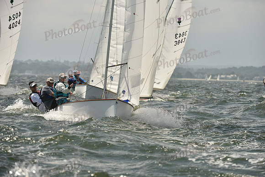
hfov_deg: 7.9
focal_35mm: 260
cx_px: 132
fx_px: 1914
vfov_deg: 5.3
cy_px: 88
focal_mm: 260
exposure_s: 1/1600
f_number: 7.1
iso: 250
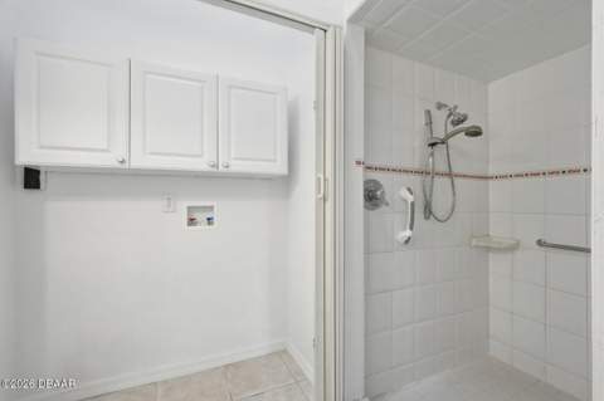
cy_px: 200
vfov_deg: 73.6
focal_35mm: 16
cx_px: 302
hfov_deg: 96.8
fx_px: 268
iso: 2500
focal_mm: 16
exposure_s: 1/1600
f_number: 8
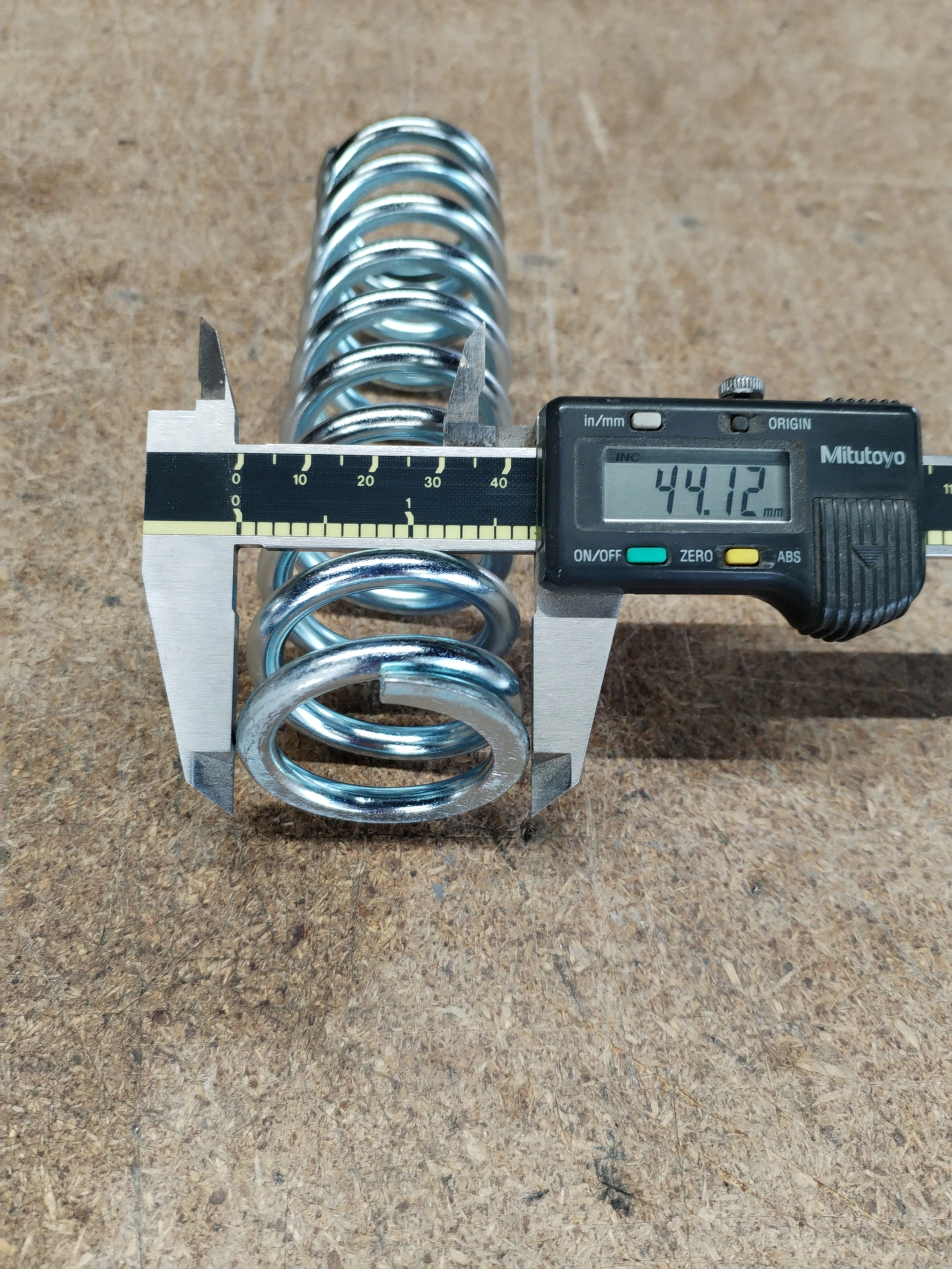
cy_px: 634
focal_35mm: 29
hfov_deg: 48.2
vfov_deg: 61.7
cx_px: 476
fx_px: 1063
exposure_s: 1/33.3
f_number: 1.8
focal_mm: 4.75
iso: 336
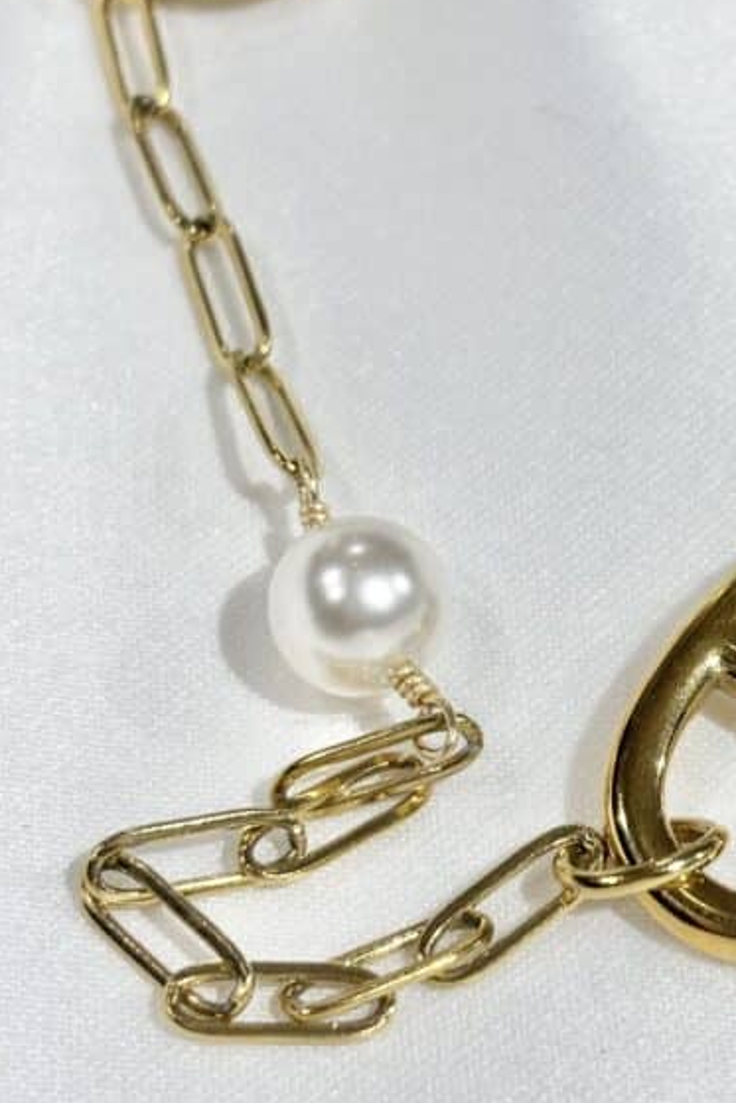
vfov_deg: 20.6
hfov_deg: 13.7
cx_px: 657
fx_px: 3034
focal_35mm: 99
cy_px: 446
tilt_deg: -46.7
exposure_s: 1/280
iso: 32
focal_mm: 5.96
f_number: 1.6
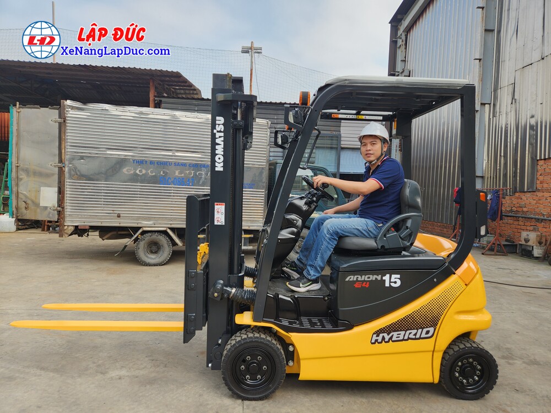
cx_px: 276
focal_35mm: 23
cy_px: 206
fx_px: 366
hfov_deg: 73.9
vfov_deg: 58.9
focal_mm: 5.4
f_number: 1.8
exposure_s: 1/395
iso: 20
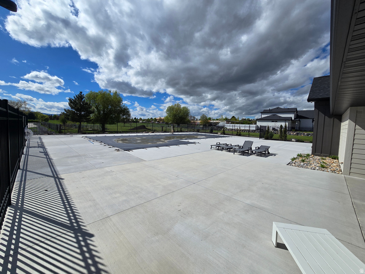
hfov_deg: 106.2
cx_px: 182
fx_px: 137
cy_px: 137
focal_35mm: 13
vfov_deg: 89.9
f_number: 2.2
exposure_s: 1/5758
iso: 50
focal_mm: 2.2
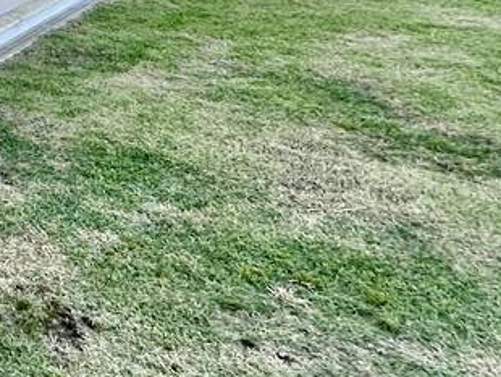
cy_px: -256
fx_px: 941
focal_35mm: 65
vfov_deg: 18.7
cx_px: -409
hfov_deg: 20.5
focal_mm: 2.22
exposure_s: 1/195
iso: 40
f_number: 2.2
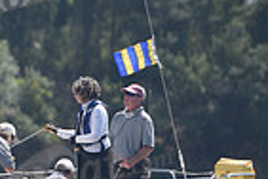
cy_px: 113
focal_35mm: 825
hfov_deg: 2.5
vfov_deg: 1.7
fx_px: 6141
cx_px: -192
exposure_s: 1/1600
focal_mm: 200
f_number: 3.5
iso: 250
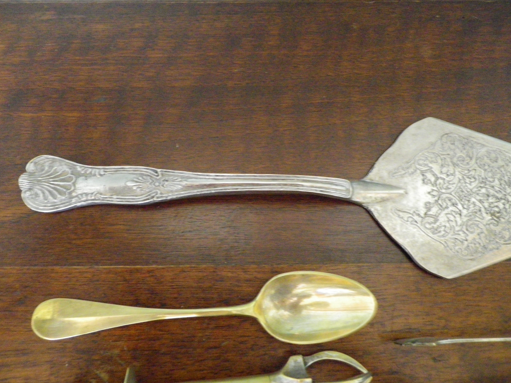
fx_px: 413
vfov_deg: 49.7
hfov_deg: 63.4
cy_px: 192
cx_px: 256
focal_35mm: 28
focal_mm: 4.9
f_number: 2.6
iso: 800
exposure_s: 1/10
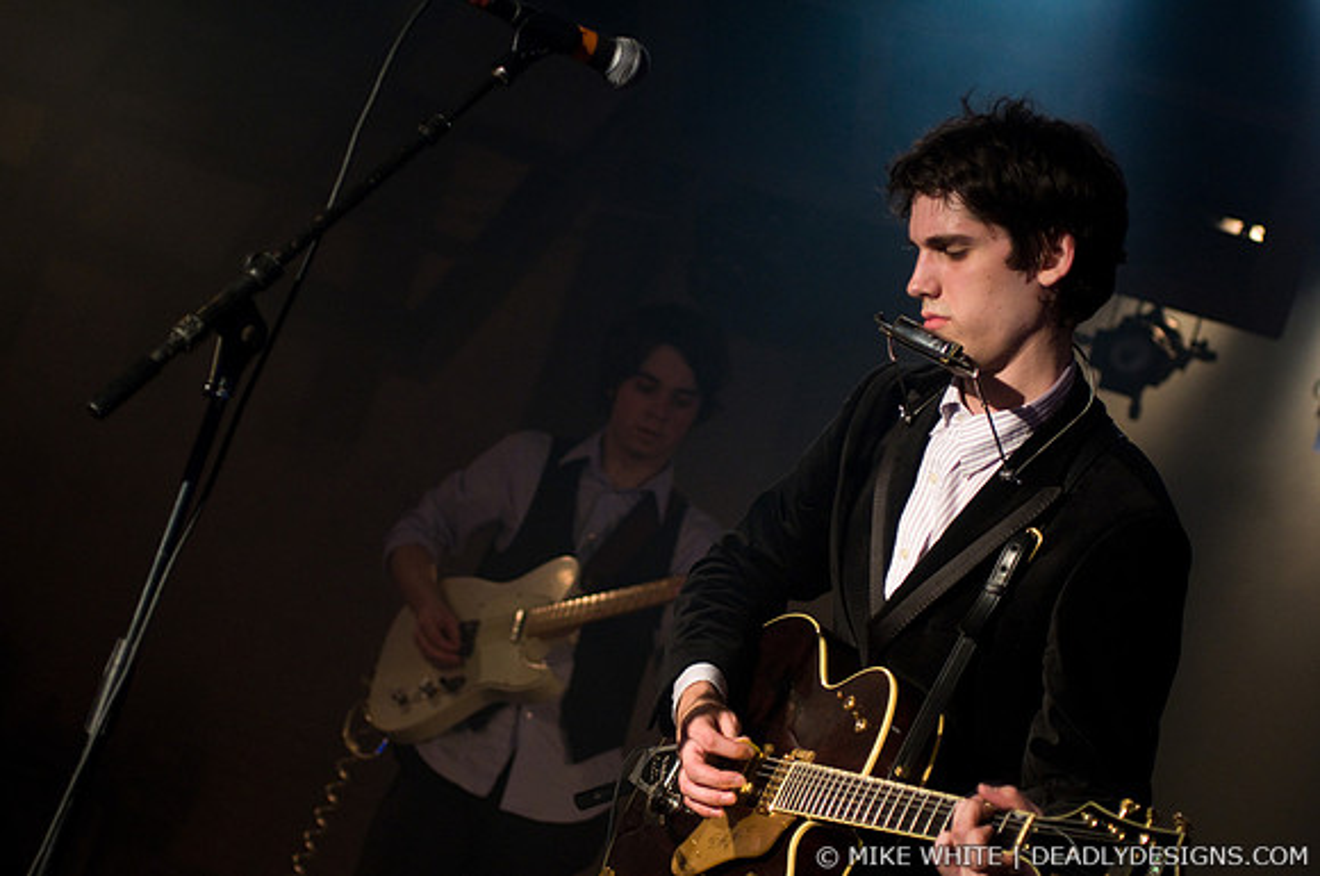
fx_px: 3186
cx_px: 660
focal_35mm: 87
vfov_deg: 15.7
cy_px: 438
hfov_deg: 23.4
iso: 1000
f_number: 2.8
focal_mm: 58
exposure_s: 1/125
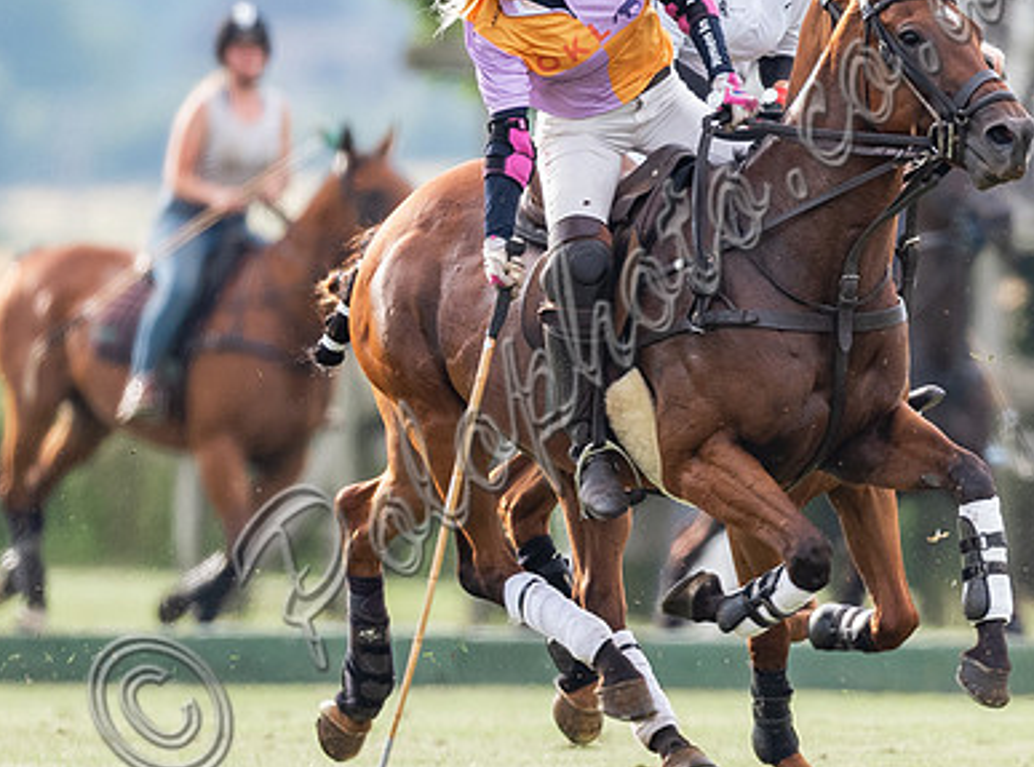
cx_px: 856
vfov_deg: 1.0
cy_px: 400
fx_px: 43198
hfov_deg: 1.4
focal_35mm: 1452
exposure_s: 1/1250
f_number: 4
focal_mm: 500
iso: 800
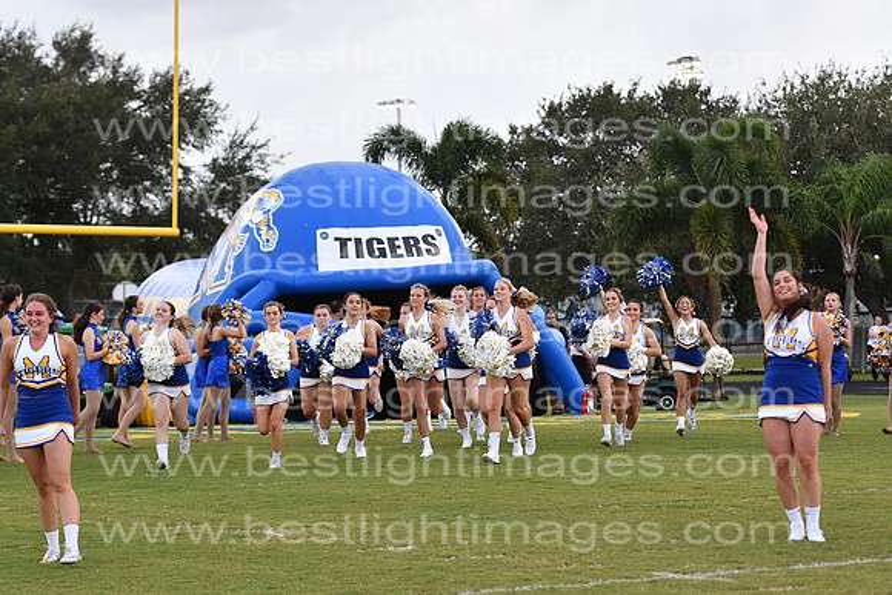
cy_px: 298
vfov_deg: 10.8
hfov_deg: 16.1
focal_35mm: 128
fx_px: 3160
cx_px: 446
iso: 800
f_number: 3.2
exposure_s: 1/1250
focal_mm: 85
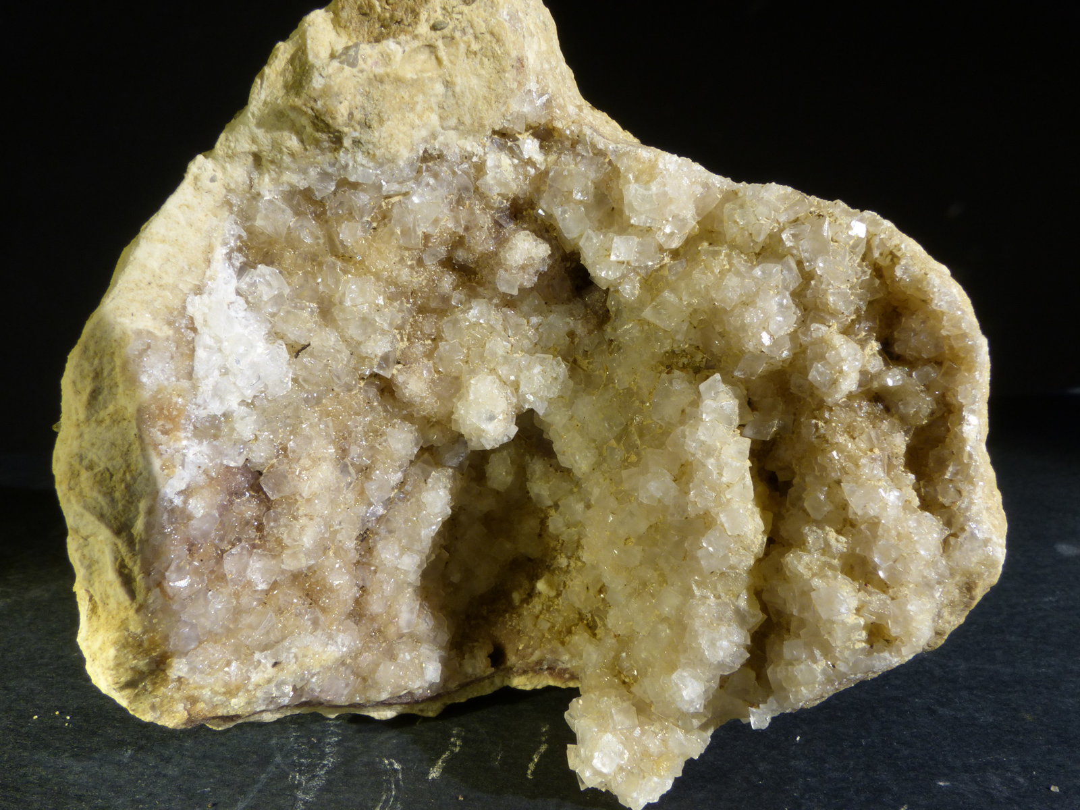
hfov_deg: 69.4
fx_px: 780
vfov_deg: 54.9
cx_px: 540
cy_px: 405
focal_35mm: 25
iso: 100
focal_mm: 4.5
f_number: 8
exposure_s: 1/5
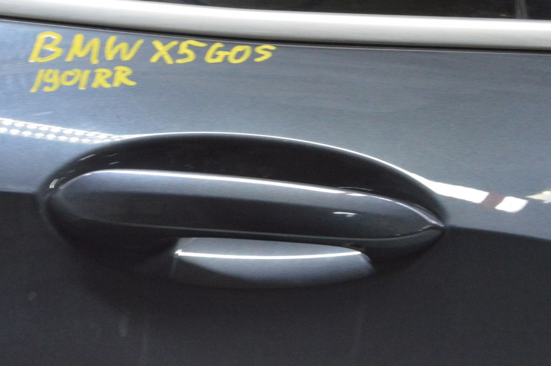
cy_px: 191
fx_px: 1239
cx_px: 257
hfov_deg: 25.1
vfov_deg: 16.8
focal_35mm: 81
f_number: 20
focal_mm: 48
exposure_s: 1/20
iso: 6400
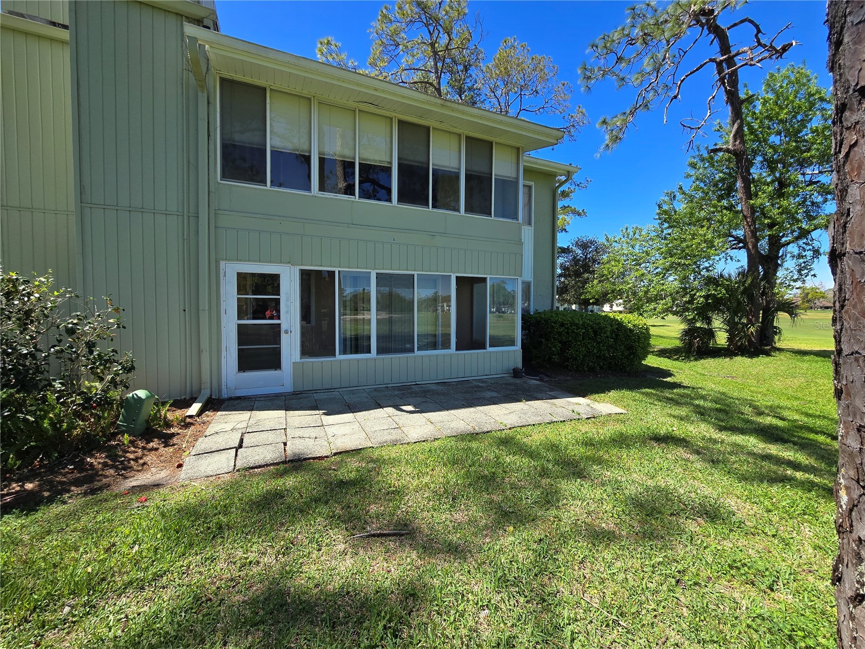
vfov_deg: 89.9
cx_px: 432
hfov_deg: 106.2
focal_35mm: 13
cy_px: 324
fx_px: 325
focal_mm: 2.2
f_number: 2.2
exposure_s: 1/1272
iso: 50
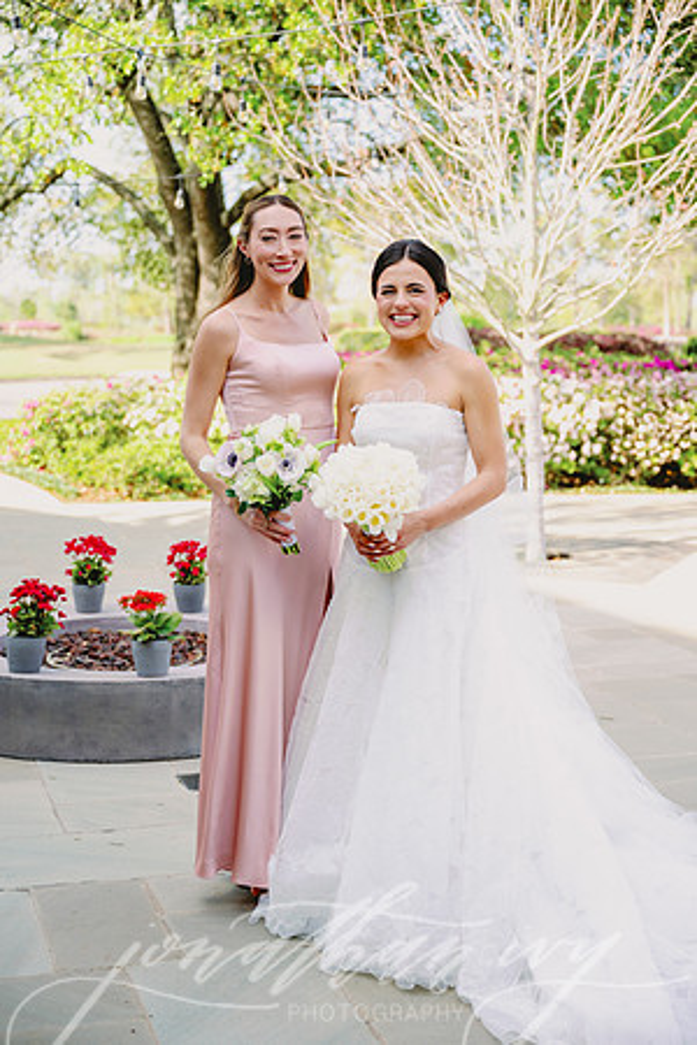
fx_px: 1539
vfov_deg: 37.5
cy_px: 522
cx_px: 348
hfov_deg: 25.5
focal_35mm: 53
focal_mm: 53
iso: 200
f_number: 2.8
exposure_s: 1/800
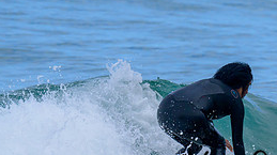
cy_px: 134
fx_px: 18950
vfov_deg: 0.5
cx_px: 314
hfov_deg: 0.8
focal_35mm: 2583
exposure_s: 1/2000
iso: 400
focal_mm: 800
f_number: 6.3
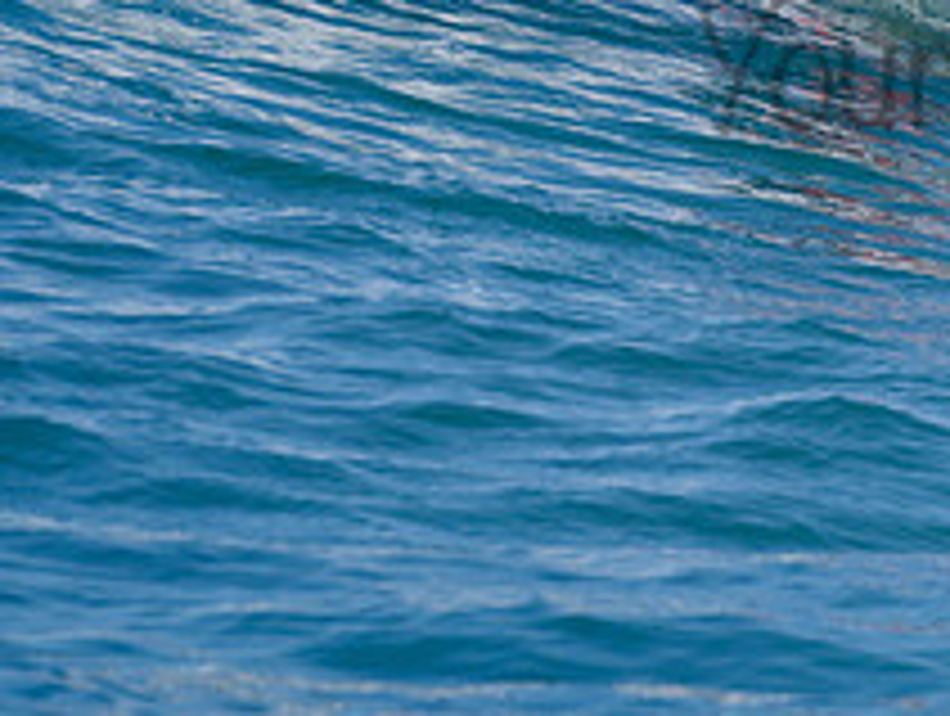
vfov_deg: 0.9
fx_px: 44453
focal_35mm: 1617
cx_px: 890
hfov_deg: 1.2
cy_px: -109
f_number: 5.6
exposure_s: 1/2000
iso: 125
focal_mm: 500
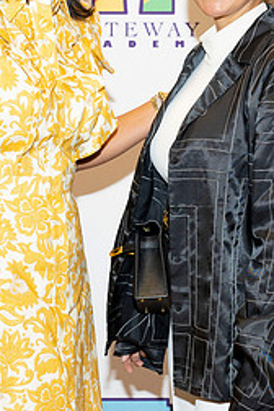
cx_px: 177
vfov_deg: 16.6
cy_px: 111
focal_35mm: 123
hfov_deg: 11.1
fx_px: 1404
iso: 800
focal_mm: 46
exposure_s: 1/160
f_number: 5.6
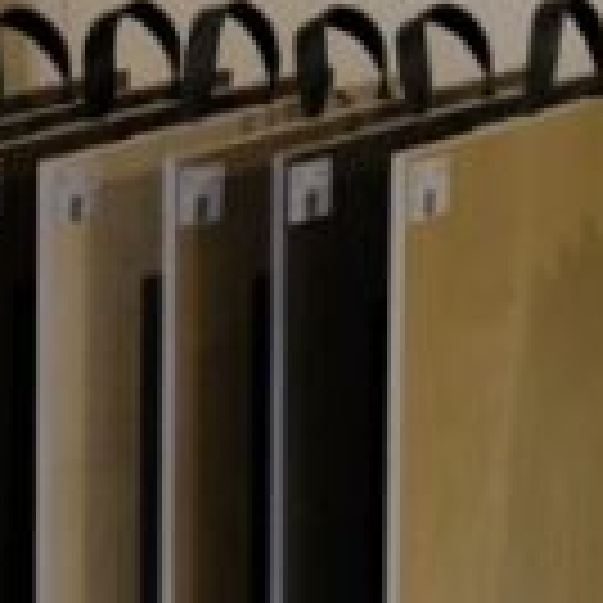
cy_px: -164
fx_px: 6760
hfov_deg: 5.1
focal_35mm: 343
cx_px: 76
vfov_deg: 5.1
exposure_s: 1/105
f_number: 2
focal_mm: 35
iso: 200
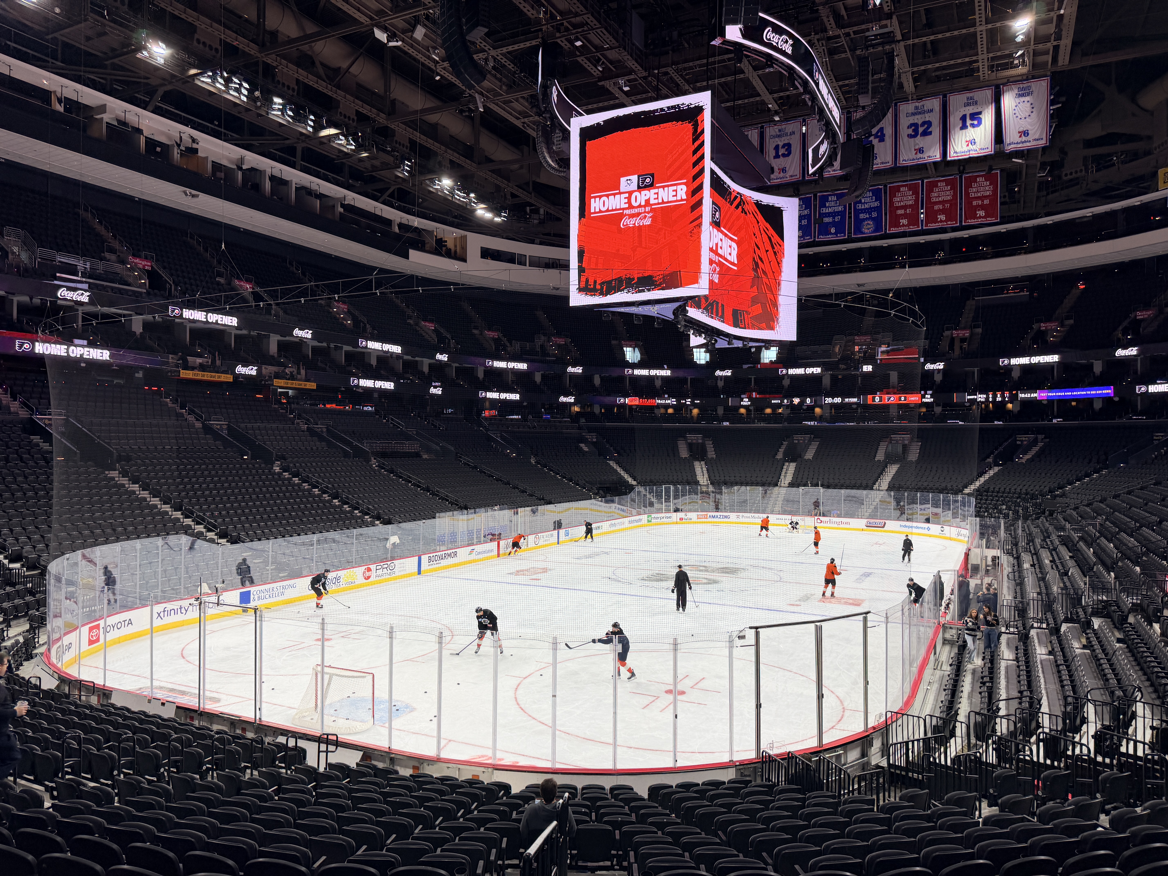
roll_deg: +0.3
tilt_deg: +1.1
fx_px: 810
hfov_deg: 71.6
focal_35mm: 24
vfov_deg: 56.8
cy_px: 438
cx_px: 584
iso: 64
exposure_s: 1/206
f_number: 1.78
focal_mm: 6.76
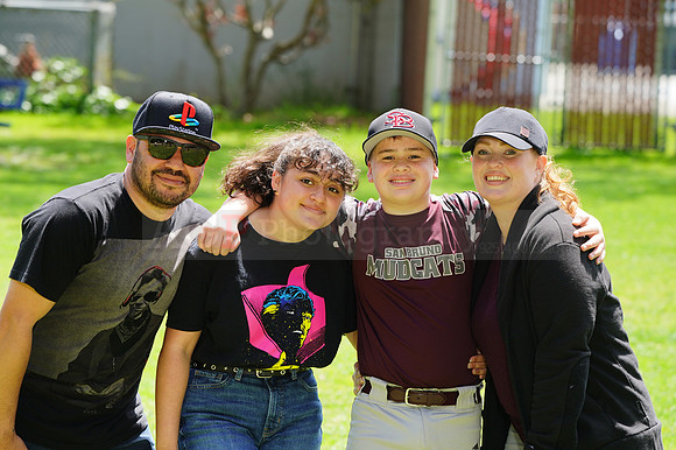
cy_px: 225
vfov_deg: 6.9
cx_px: 338
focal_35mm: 200
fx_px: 3753
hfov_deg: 10.3
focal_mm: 200
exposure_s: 1/160
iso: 200
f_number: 8
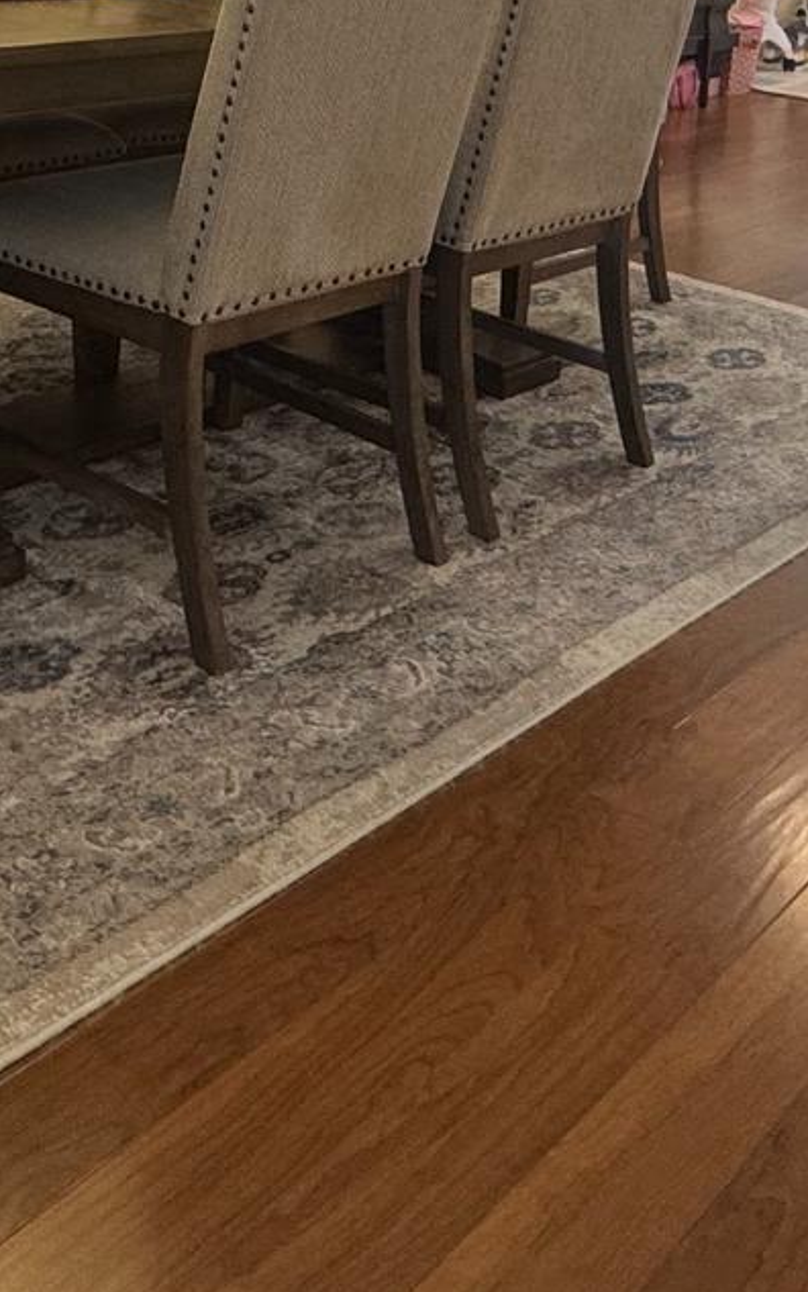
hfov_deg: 26.9
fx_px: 1690
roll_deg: -3.9
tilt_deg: -5.0
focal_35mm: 48
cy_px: -55
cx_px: 453
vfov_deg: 36.7
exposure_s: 1/120
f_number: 2.2
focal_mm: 2.22
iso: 200
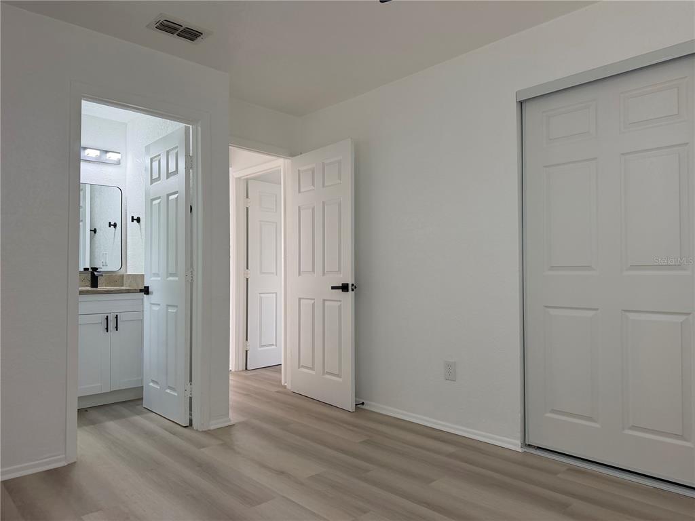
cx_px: 348
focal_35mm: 24
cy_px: 260
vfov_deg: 56.8
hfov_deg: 71.6
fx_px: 482
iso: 200
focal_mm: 6.76
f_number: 1.78
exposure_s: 1/146
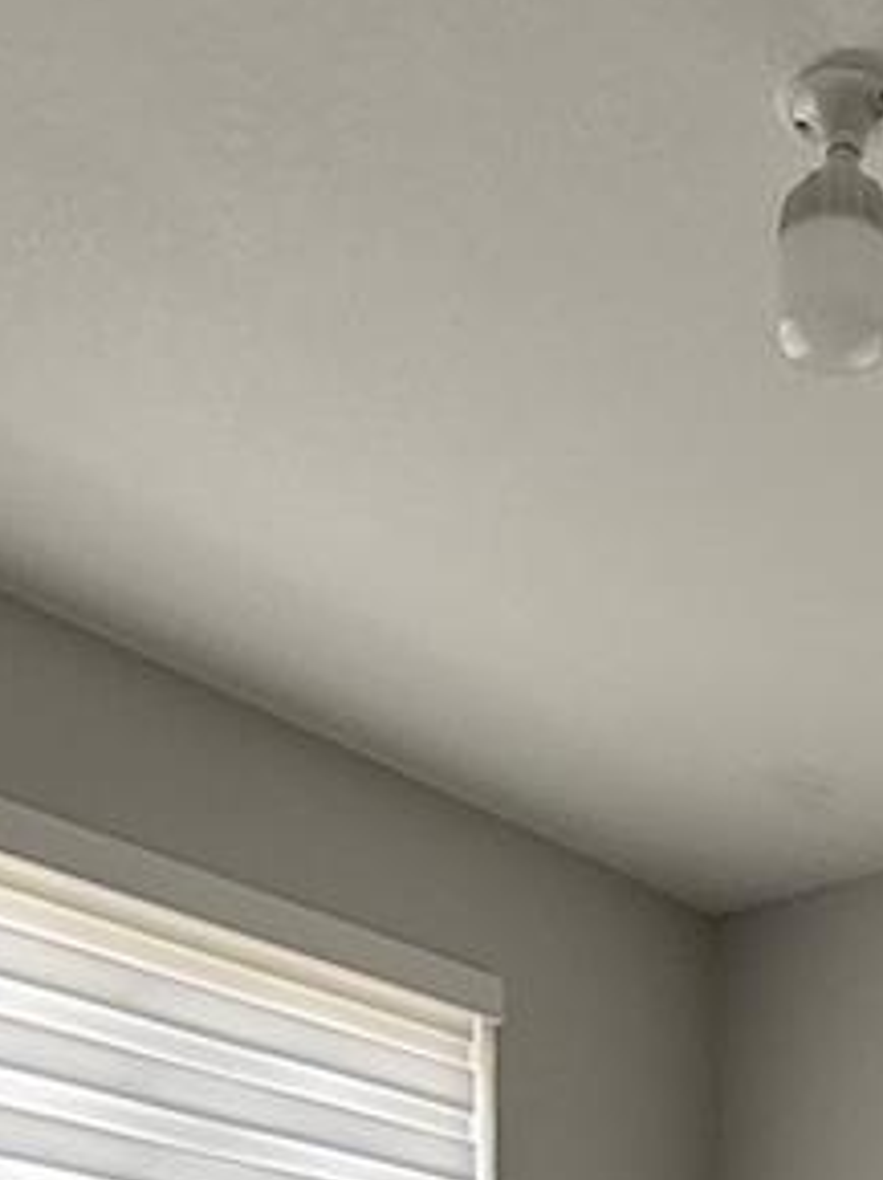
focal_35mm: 58
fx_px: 1976
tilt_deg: -2.7
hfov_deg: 24.3
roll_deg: -0.9
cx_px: 834
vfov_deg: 25.4
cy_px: 1758
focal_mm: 2.22
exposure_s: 1/120
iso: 160
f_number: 2.2
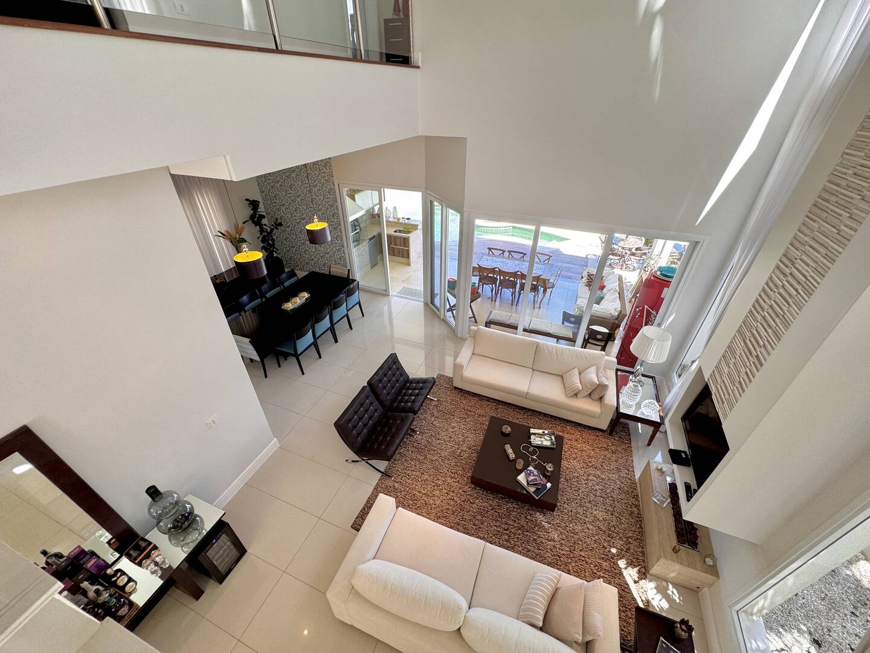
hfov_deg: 102.1
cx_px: 435
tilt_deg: -34.0
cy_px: 326
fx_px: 352
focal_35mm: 14
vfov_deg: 85.7
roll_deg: -1.9
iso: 80
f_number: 2.2
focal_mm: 2.22
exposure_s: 1/120
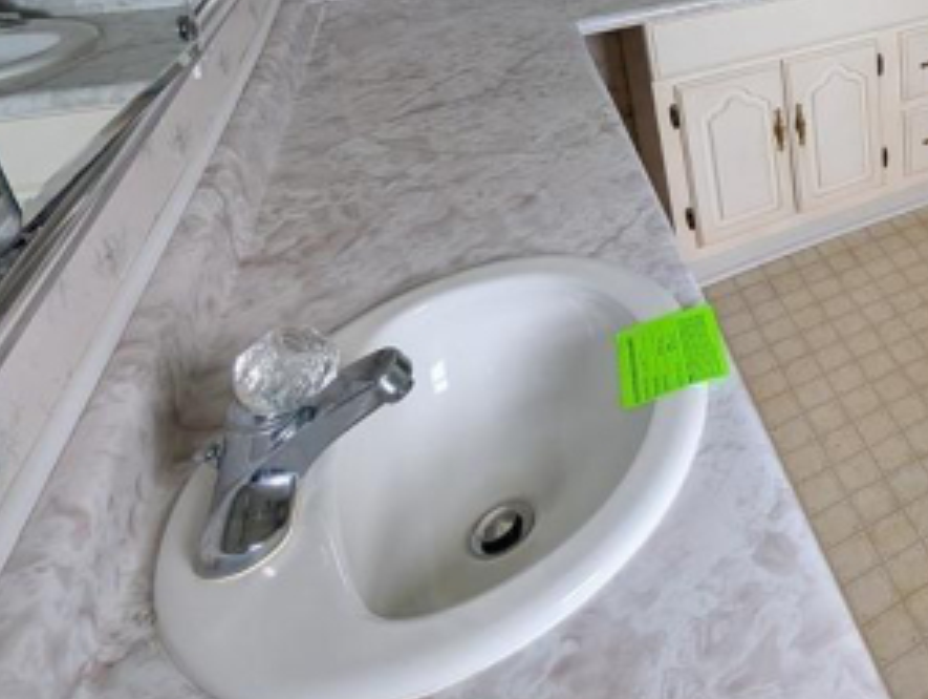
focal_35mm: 27
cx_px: 988
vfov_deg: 43.8
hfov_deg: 49.0
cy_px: -3
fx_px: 725
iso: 77
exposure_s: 1/156
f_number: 1.7
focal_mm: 2.02
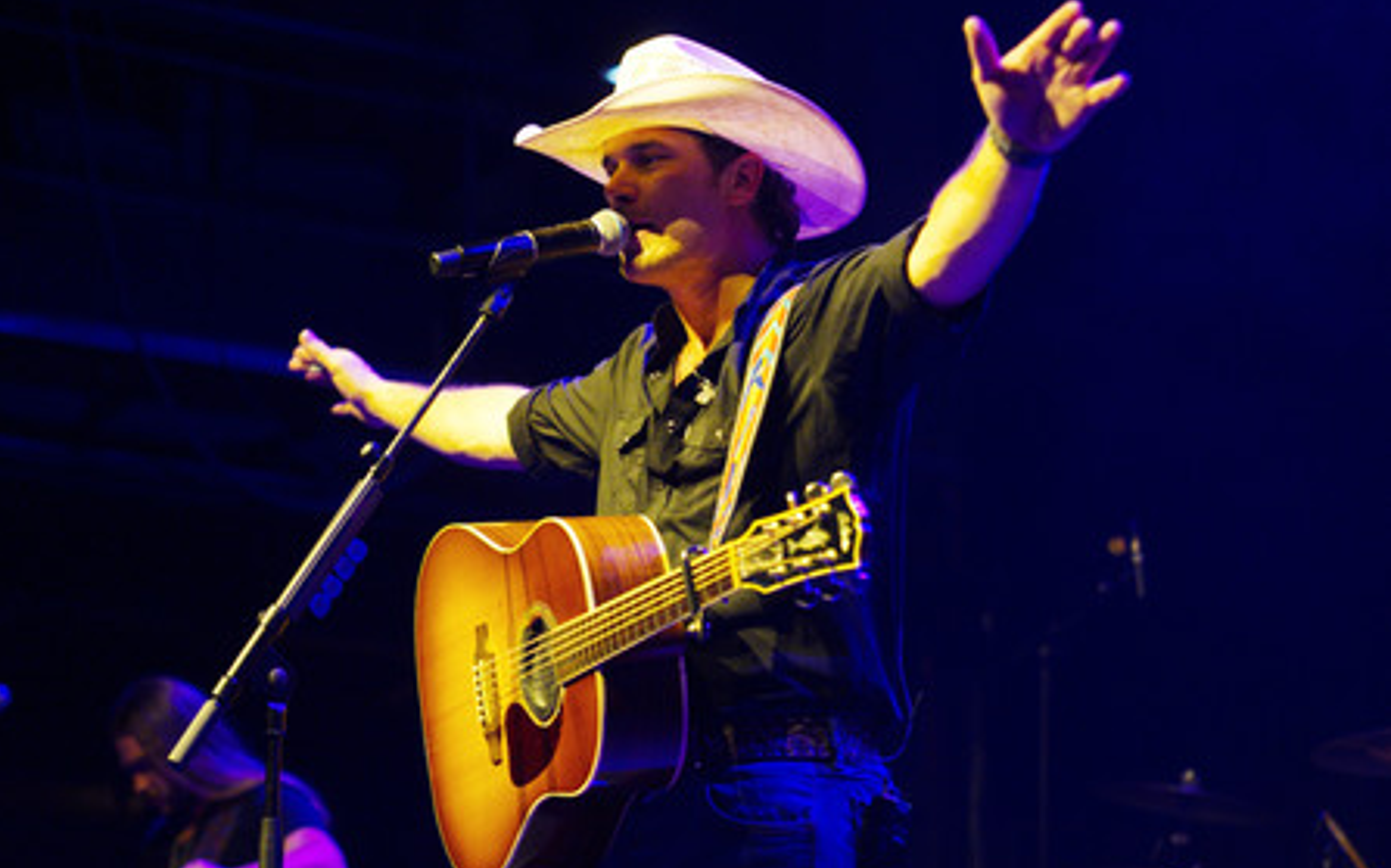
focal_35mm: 72
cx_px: 692
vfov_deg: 18.1
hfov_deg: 28.6
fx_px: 2728
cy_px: 426
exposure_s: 1/100
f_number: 2.8
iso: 1600
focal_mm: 70
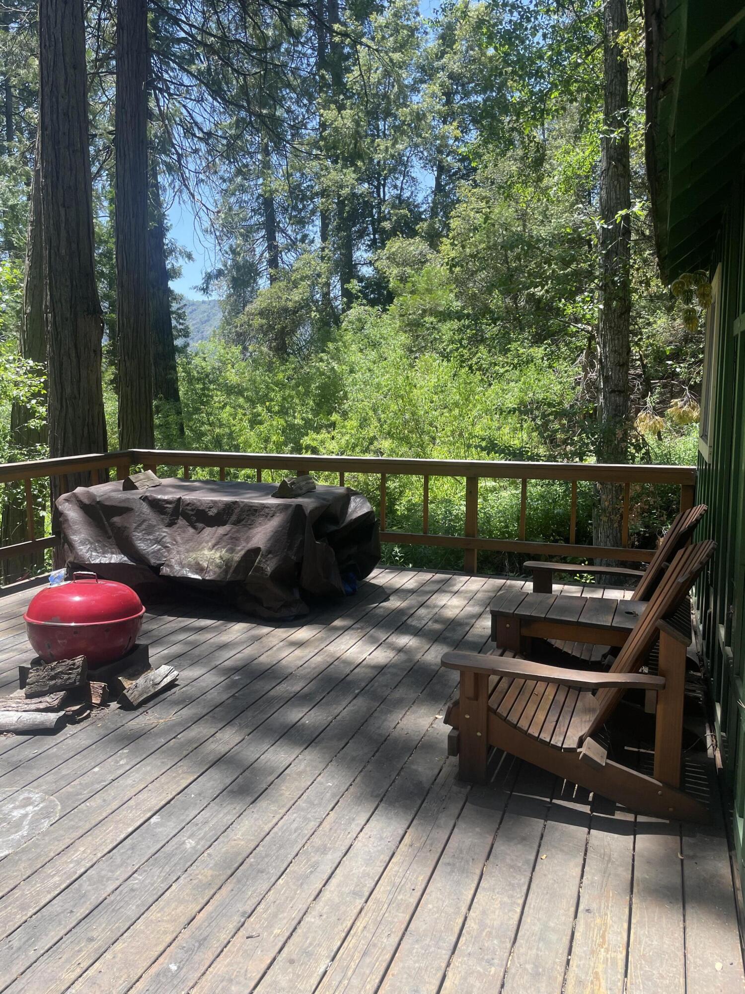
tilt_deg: -7.7
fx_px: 746
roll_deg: -0.2
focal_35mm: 26
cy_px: 497
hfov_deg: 53.1
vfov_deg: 67.3
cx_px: 372
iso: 32
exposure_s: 1/734
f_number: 1.6
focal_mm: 4.2
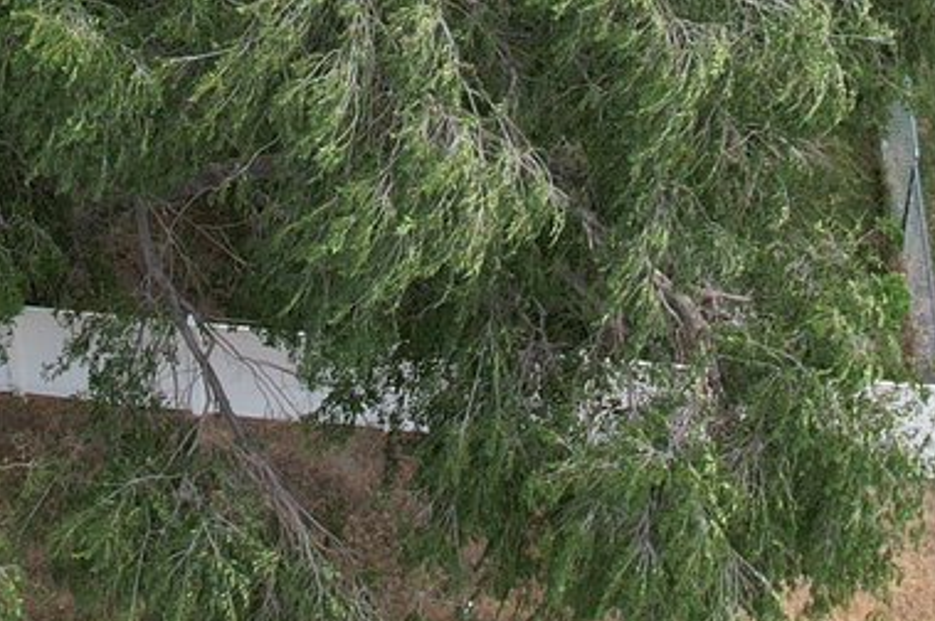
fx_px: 3088
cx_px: 390
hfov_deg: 17.2
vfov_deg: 10.3
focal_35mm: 119
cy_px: -765
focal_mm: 8.38
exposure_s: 1/1000
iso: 100
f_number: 2.8
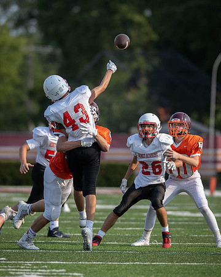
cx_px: 84
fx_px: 4201
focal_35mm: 514
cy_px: 129
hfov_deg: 3.0
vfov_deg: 3.8
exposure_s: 1/5000
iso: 200
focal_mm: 200
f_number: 2
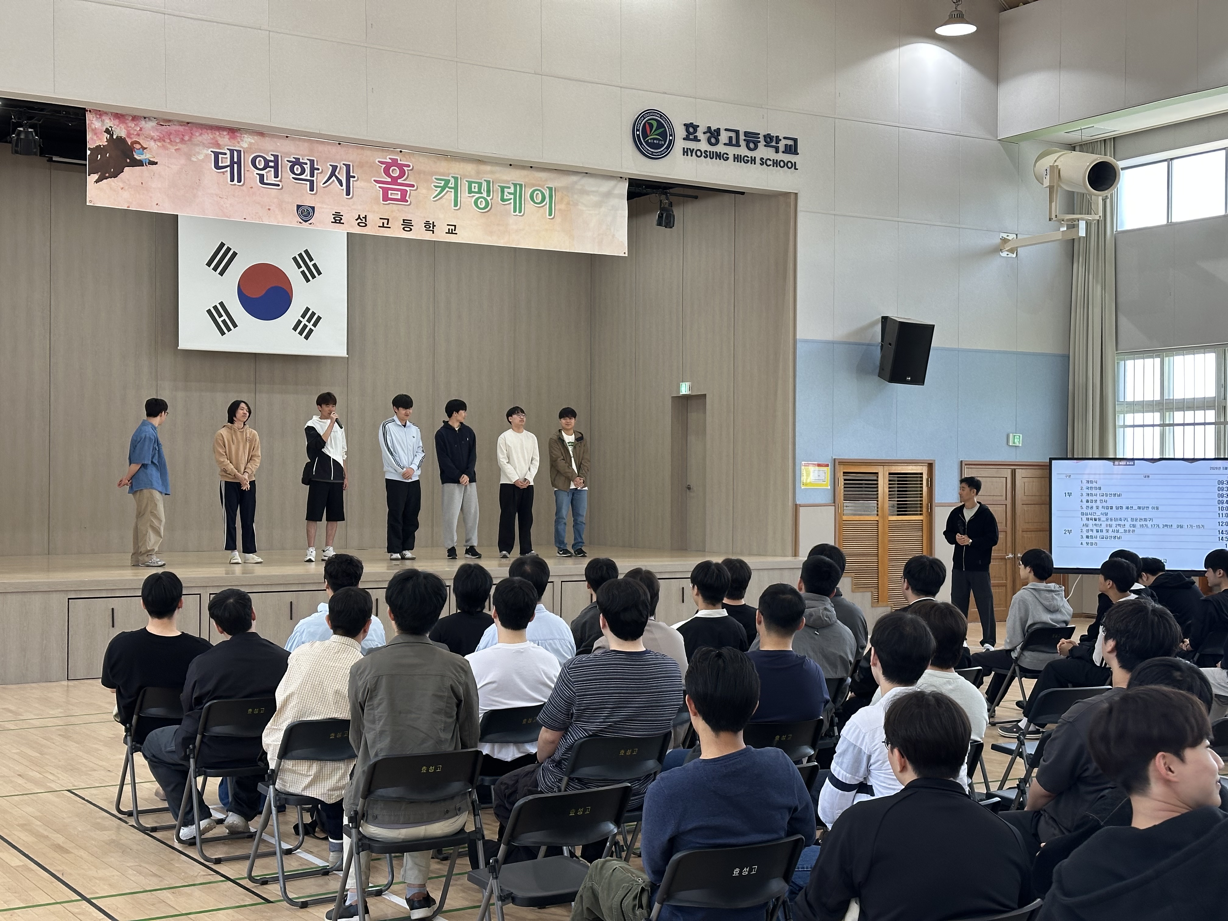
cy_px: 460
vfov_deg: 30.3
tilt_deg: +1.1
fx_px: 1703
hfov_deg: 39.7
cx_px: 614
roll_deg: -0.6
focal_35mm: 48
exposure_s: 1/120
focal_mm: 6.86
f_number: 1.78
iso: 125
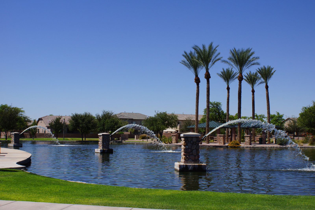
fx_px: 394
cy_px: 105
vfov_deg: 29.9
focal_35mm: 45
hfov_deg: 43.6
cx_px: 158
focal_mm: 30
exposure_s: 1/200
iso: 100
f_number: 13
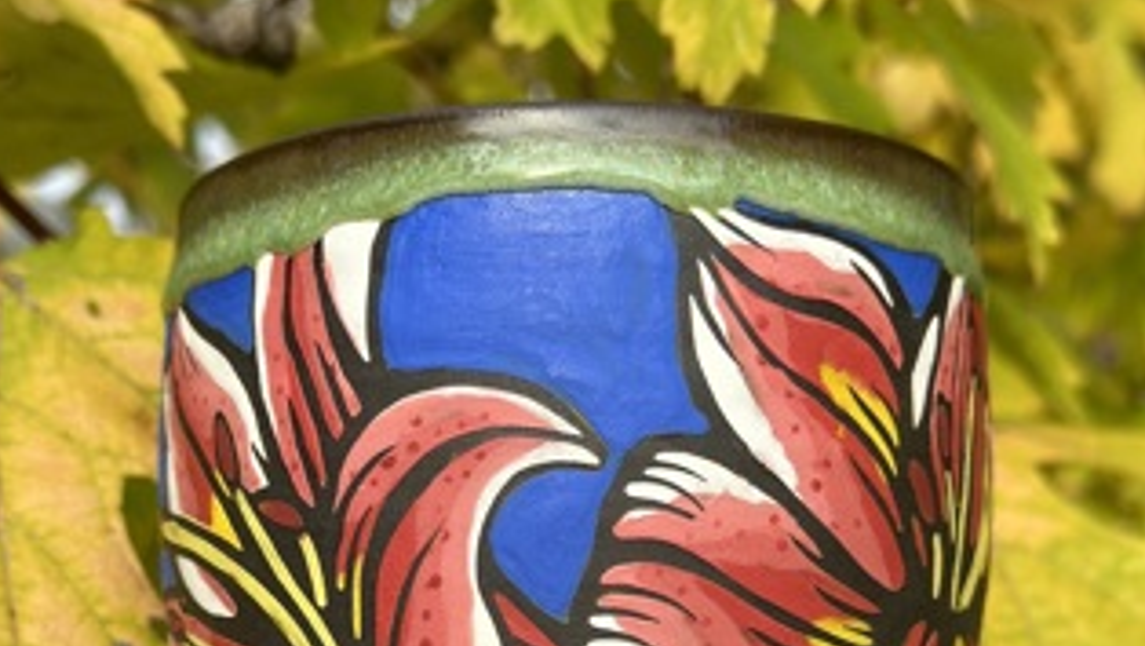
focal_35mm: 71
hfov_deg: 29.7
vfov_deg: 16.7
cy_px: 642
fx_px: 2157
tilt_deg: +1.3
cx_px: 565
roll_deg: -0.4
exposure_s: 1/1145
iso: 80
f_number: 1.78
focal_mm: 6.86
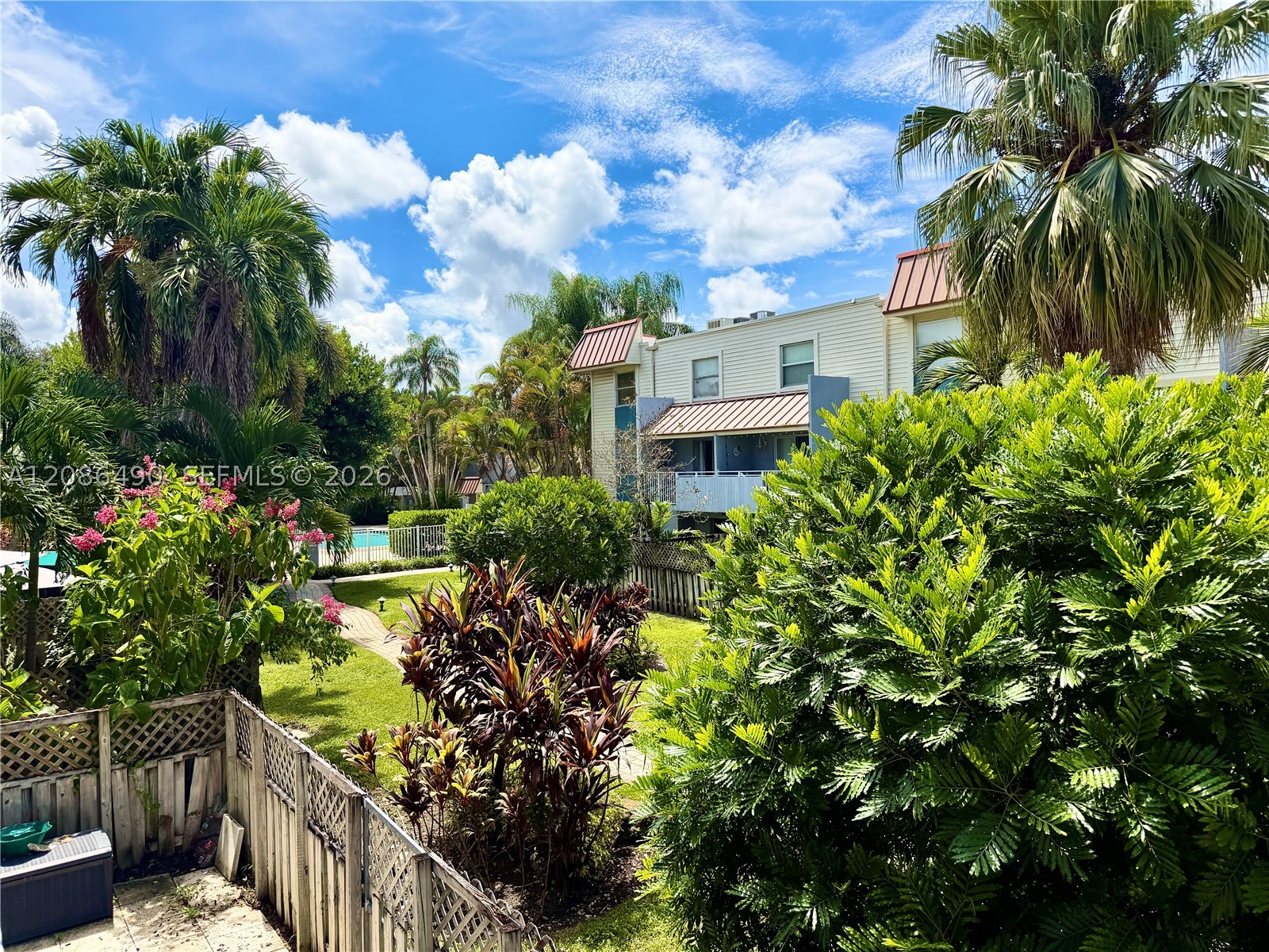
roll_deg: +1.8
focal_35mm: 24
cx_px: 634
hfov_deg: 71.6
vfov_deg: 56.8
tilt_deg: -1.3
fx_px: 880
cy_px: 476
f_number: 1.78
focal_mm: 6.76
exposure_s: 1/4975
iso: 100
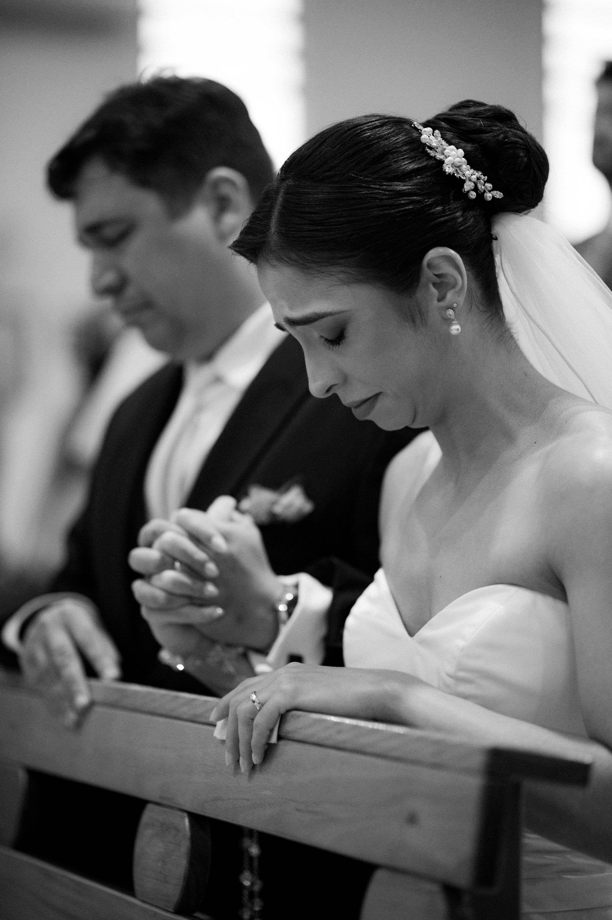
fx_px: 2170
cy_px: 460
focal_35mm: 85
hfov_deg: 16.0
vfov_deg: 23.9
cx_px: 306
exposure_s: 1/320
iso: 2500
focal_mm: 85
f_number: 2
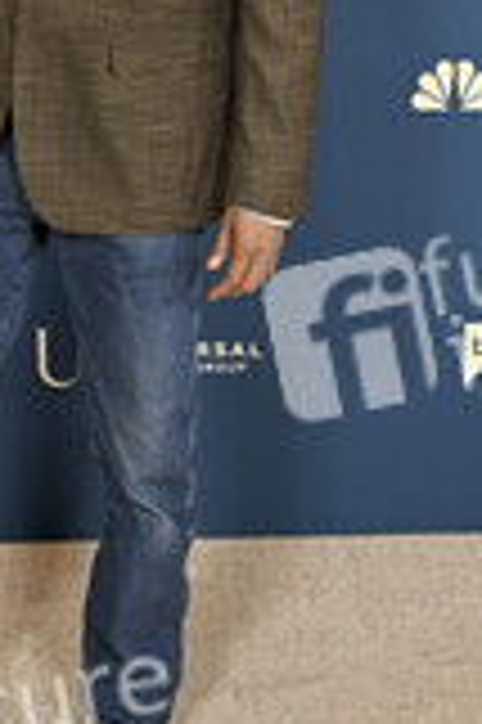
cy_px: 90
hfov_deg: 14.0
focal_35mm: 97
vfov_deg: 20.7
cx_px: 86
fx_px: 1952
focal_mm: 39
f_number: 5.6
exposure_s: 1/320
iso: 2000
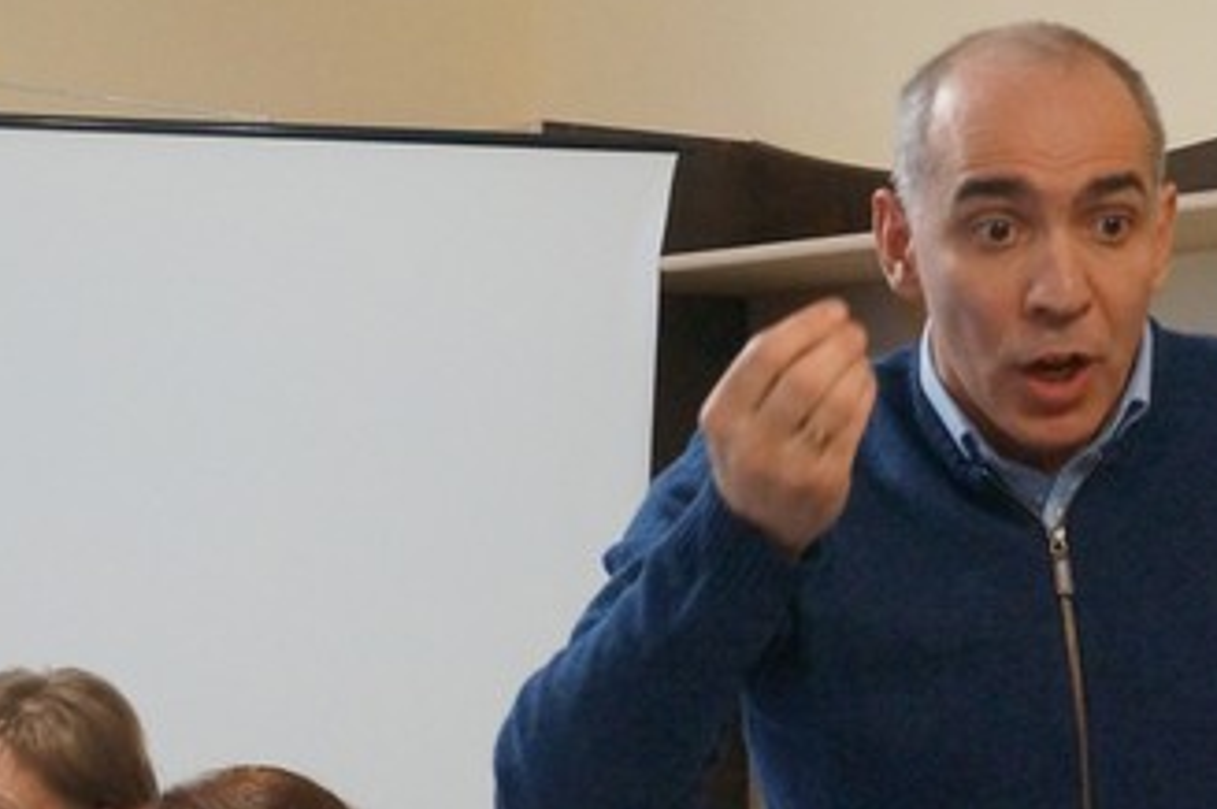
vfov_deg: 12.7
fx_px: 3614
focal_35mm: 107
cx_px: 1095
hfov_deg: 18.8
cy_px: 735
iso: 2000
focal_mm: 26
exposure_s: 1/160
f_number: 4
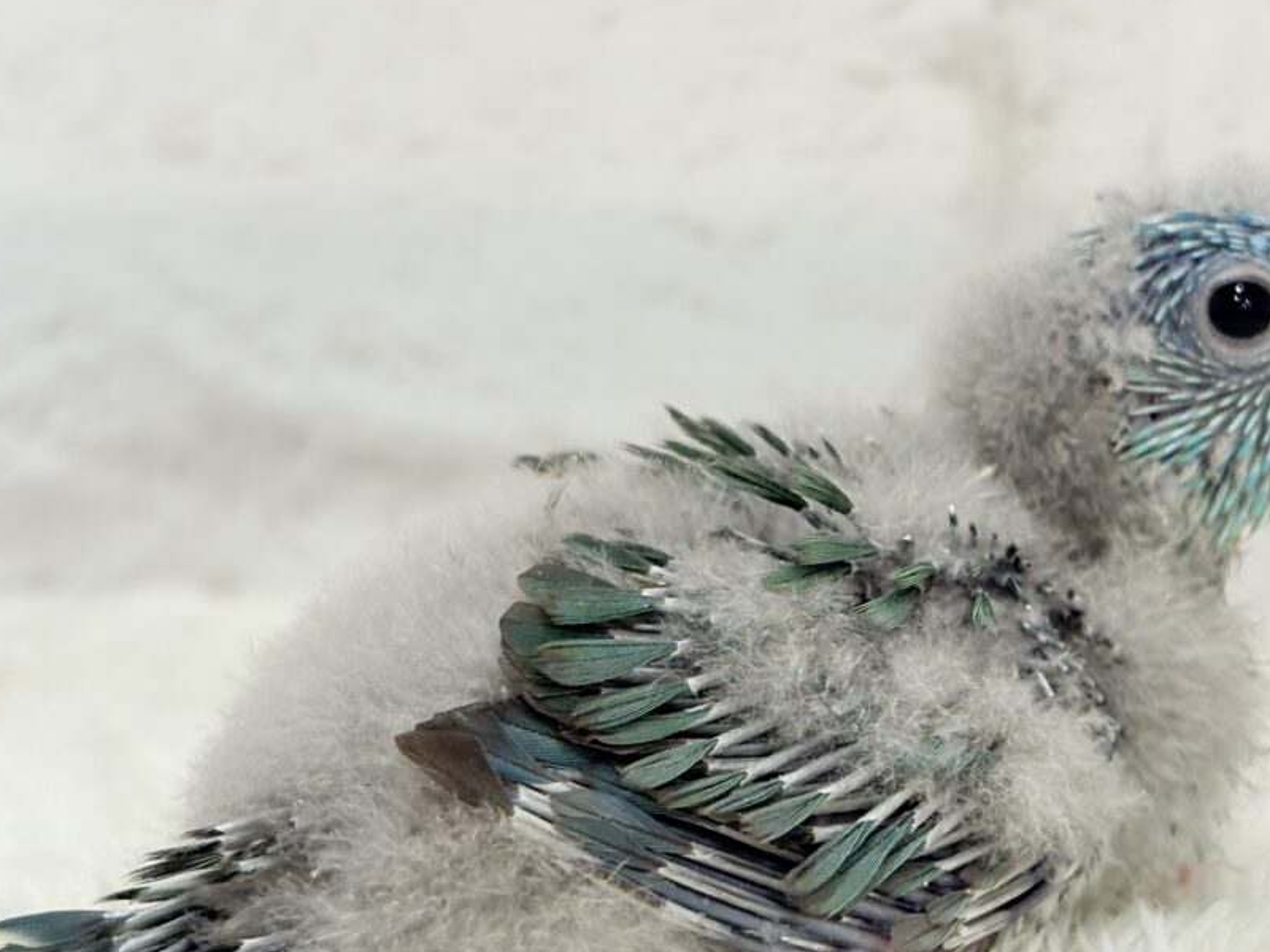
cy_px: 593
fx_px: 2862
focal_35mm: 78
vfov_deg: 18.9
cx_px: 830
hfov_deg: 24.9
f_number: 1.6
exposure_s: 1/100
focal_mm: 5.96
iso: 80
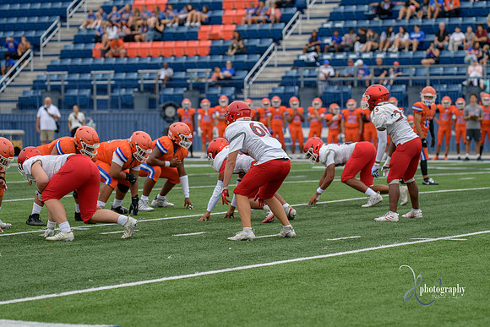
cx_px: 245
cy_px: 164
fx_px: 2110
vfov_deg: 8.9
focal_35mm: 155
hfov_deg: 13.2
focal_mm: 155
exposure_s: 1/1000
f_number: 3.5
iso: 250
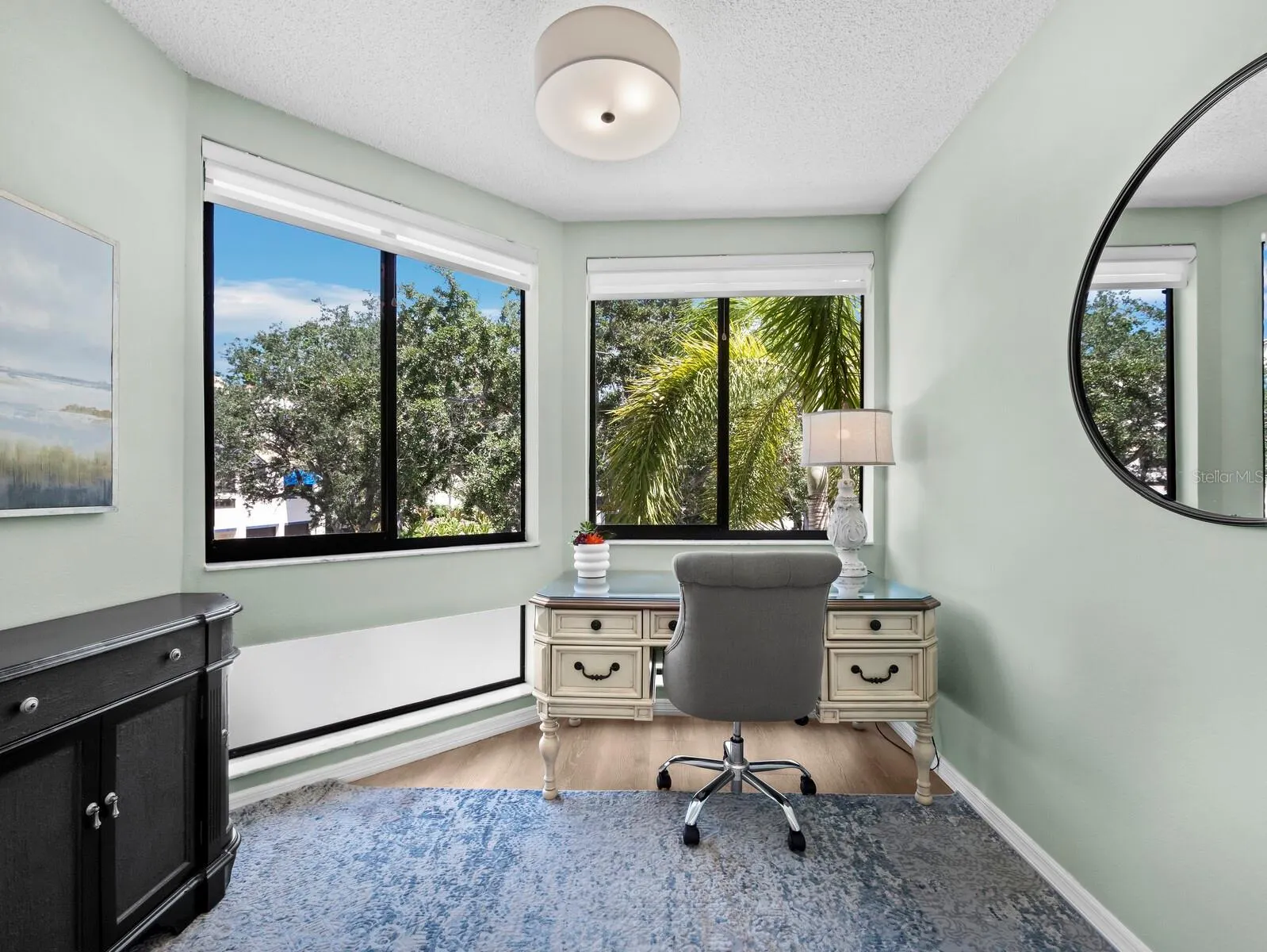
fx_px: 513
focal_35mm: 14
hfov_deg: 102.0
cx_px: 634
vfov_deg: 85.7
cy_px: 476
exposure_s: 1/10
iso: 400
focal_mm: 7
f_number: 11
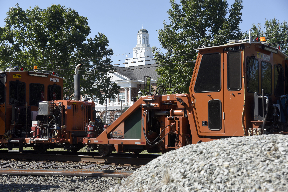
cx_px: 144
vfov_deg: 26.0
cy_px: 96
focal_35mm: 52
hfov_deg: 38.2
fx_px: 416
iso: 200
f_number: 5
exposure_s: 1/1000
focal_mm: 52
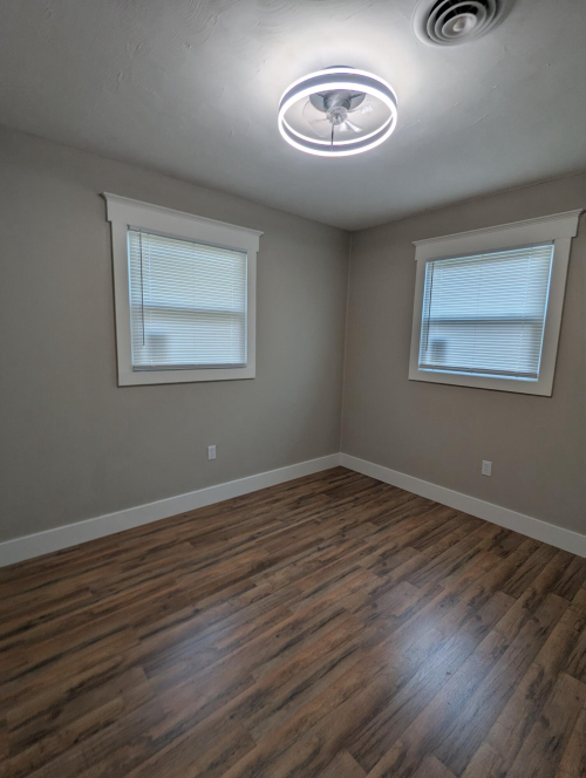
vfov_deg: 94.4
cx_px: 293
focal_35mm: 16
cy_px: 389
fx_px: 360
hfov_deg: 78.2
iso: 61
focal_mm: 2.35
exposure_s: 1/170
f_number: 2.2
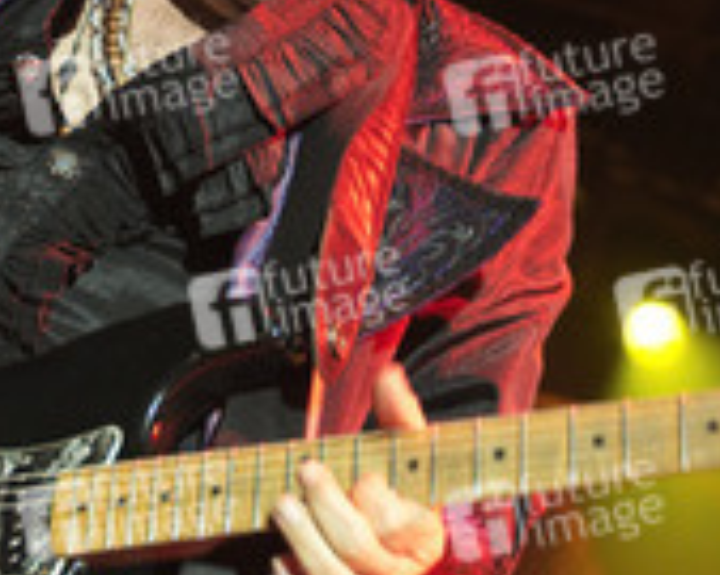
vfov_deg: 16.1
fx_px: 2023
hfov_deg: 20.0
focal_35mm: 95
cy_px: 192
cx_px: 183
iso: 1600
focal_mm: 38
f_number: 2.8
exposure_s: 1/50
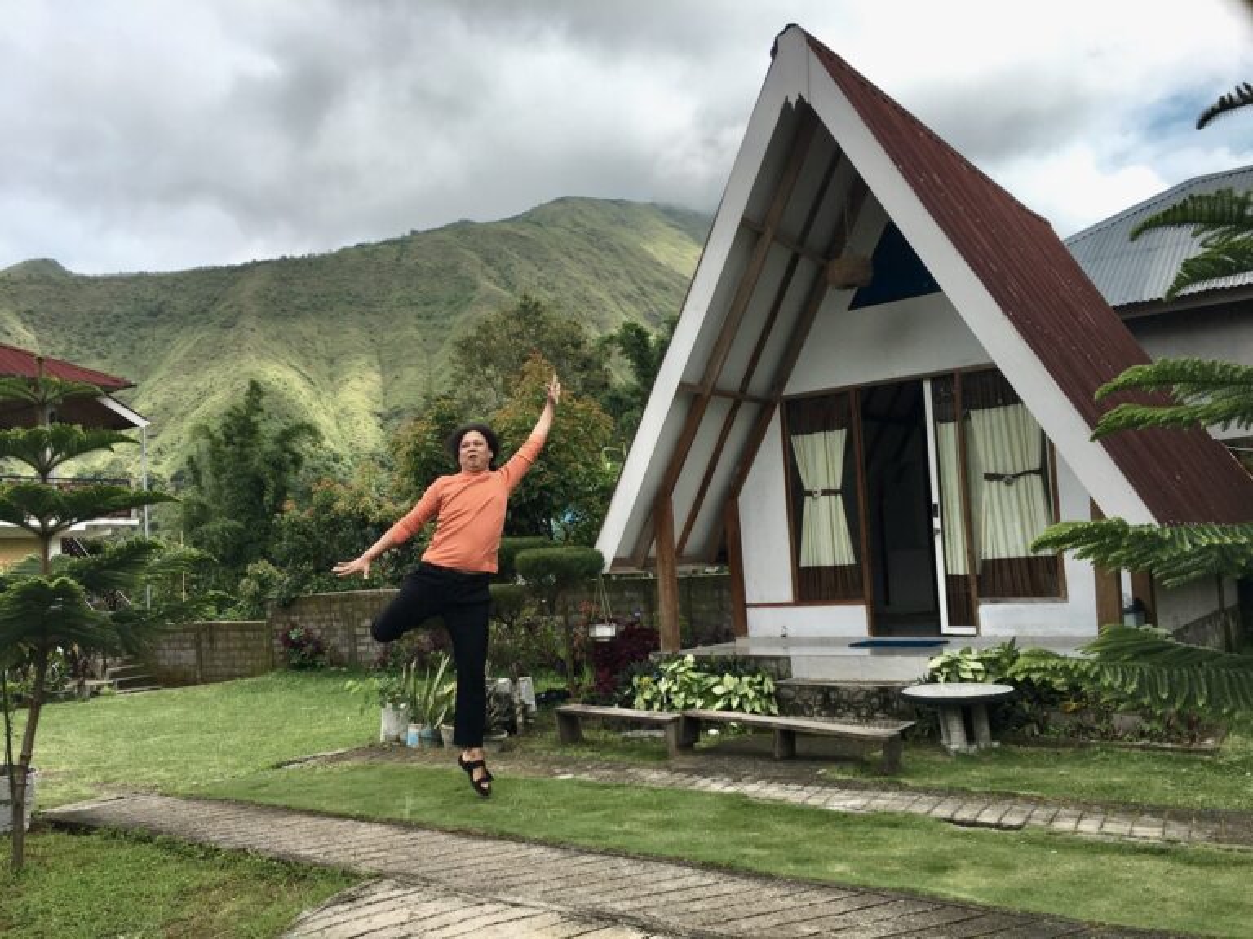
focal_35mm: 29
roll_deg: +3.4
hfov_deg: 61.7
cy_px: 470
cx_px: 626
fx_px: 1050
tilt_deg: +7.7
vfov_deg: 48.2
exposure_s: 1/1672
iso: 25
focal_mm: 4.15
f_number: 2.2
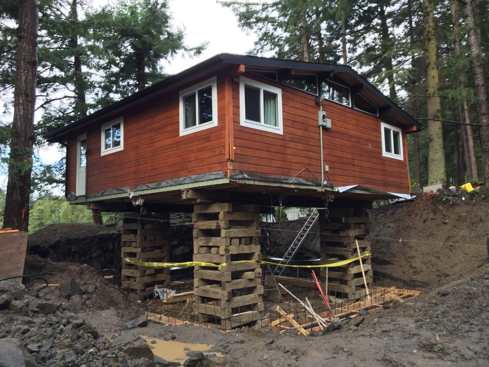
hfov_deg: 61.7
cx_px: 244
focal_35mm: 29
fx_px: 410
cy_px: 184
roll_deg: +1.0
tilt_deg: +6.0
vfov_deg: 48.2
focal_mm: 4.15
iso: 40
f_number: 2.2
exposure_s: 1/60
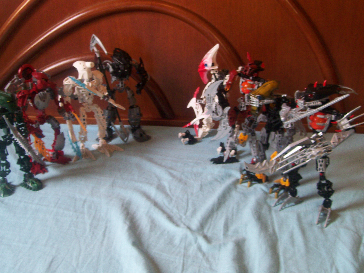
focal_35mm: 42
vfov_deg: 34.3
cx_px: 165
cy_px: 114
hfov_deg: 44.7
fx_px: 442
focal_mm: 6
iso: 118
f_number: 2.7
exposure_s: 1/32
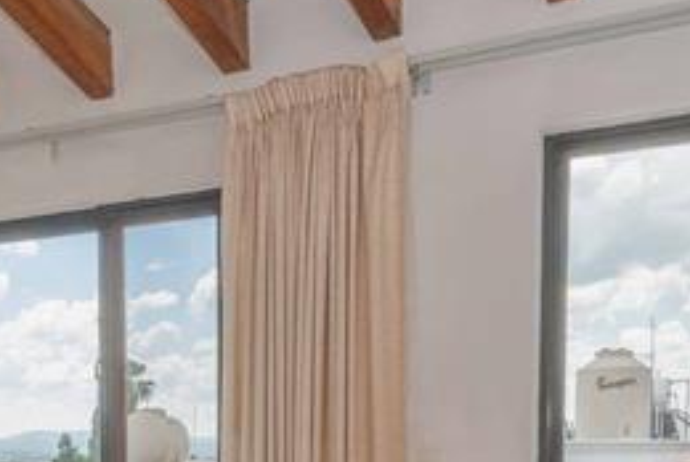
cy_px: 354
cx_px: 21
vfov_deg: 24.4
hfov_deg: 33.5
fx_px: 1055
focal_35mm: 55
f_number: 20
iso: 400
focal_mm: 14
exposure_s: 1/60
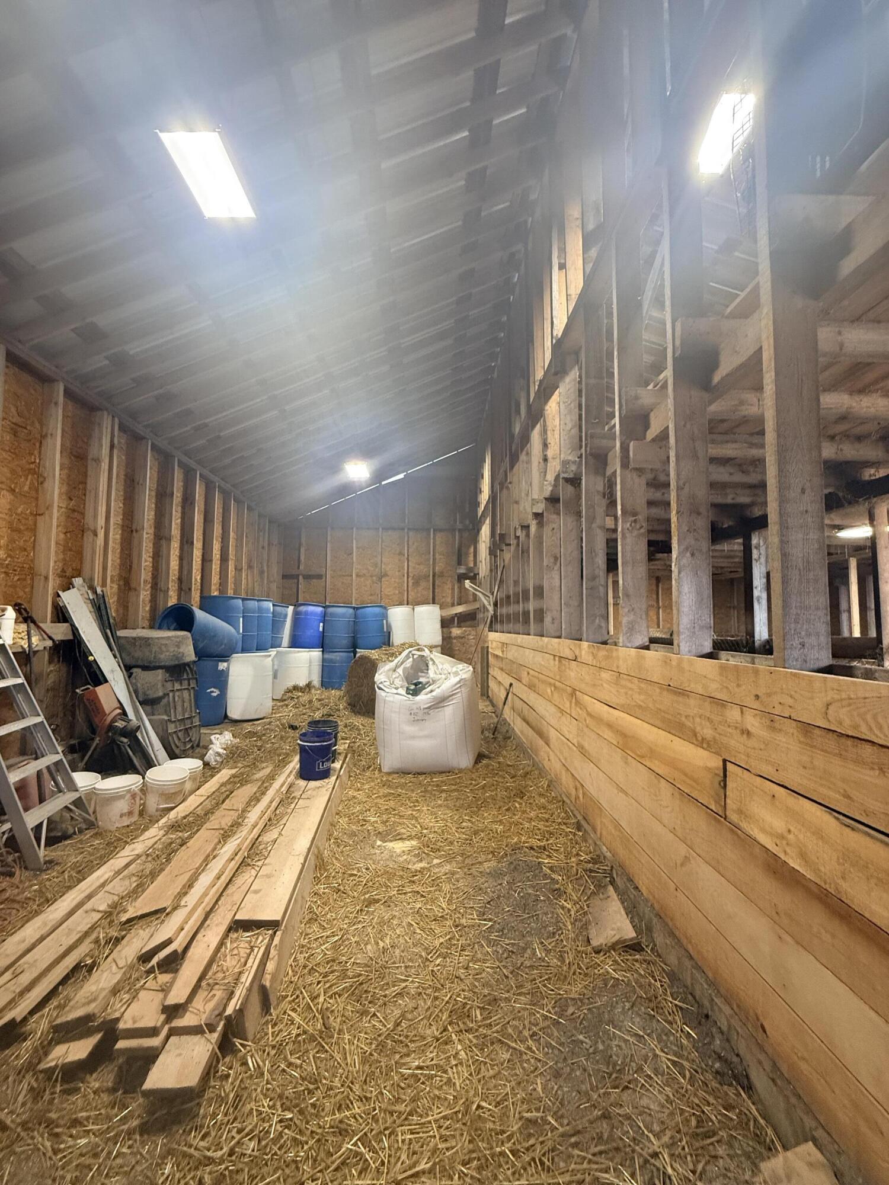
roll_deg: -1.0
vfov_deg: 102.1
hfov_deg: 85.7
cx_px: 444
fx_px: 479
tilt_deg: +4.5
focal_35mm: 14
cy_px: 592
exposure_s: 1/99
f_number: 2.2
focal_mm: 2.22
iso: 320
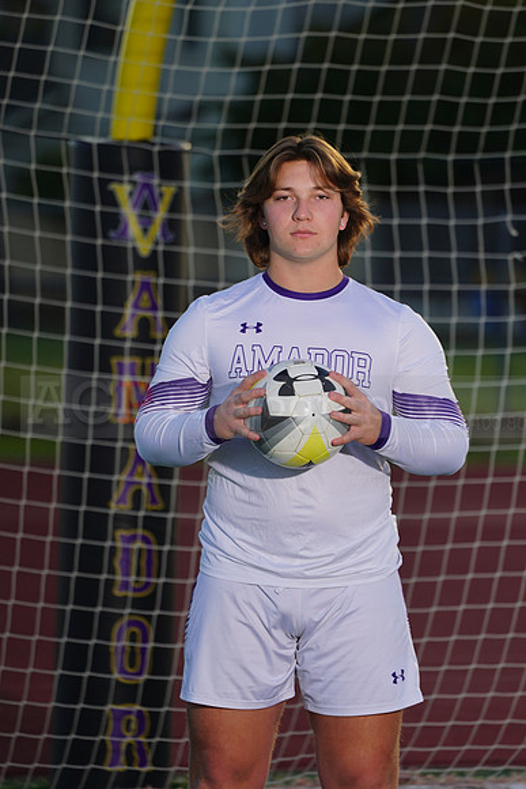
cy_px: 394
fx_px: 8761
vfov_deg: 5.2
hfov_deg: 3.4
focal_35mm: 400
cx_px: 263
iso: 100
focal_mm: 400
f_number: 8
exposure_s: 1/200
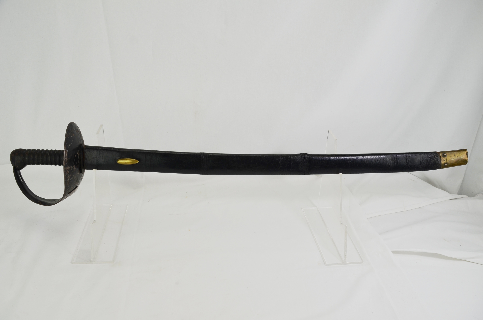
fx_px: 442
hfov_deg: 57.3
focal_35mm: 33
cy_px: 160
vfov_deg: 39.8
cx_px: 242
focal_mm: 22
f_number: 6.3
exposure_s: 1/160
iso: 200
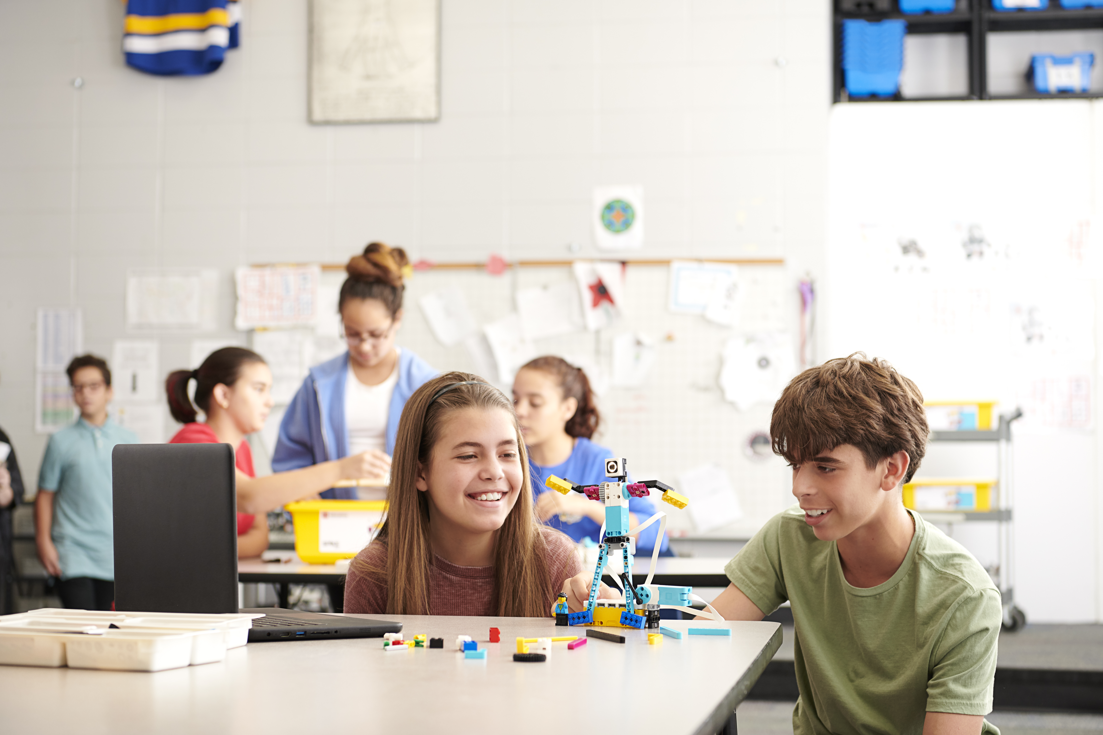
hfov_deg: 28.8
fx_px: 2145
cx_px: 552
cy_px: 368
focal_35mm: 70
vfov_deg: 19.5
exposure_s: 1/200
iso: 400
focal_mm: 70
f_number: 4.5
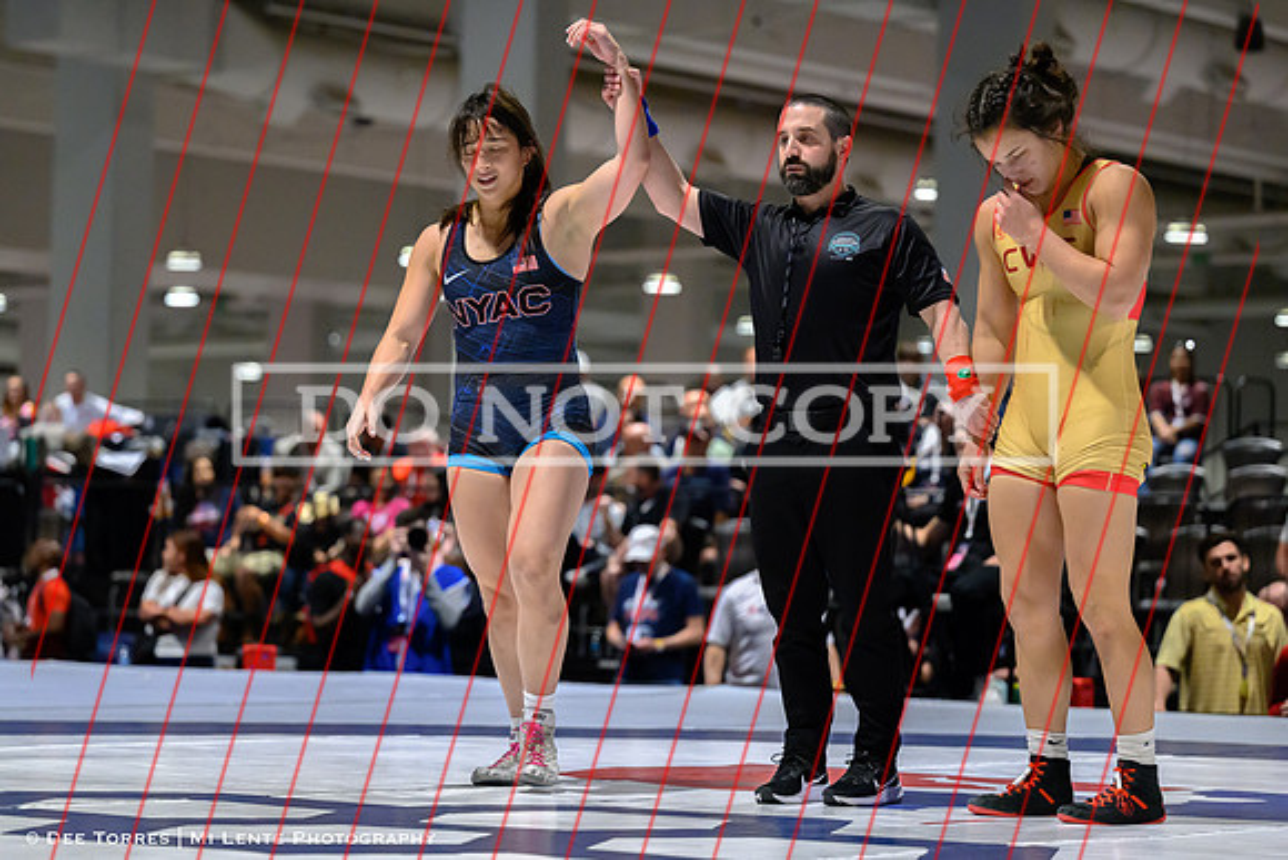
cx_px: 531
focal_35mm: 115
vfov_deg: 11.9
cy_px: 406
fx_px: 4123
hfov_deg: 17.7
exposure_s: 1/640
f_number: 2.8
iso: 8000
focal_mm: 96
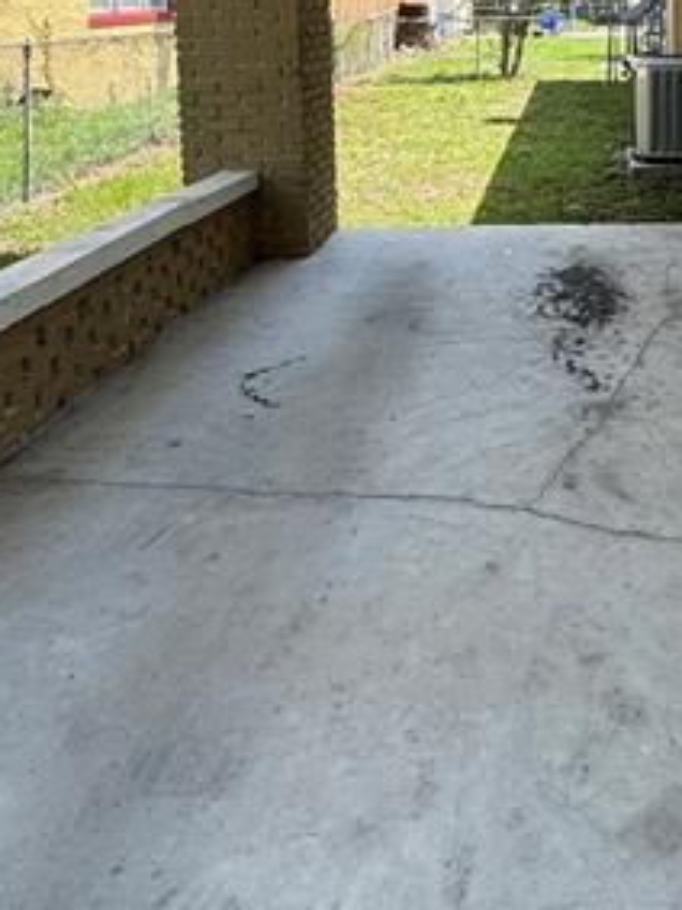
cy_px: 87
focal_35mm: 38
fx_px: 999
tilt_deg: -6.1
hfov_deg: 35.8
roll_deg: +1.4
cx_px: 589
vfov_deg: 44.5
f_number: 2.2
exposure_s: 1/448
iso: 40
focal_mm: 2.22
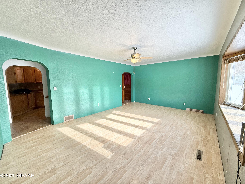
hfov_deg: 102.1
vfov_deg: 85.7
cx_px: 122
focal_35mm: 14
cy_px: 92
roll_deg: -0.1
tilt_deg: -6.1
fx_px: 99
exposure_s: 1/156
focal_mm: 2.22
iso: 64
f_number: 2.2
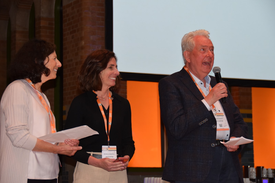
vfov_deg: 12.9
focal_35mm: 106
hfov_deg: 19.3
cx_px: 137
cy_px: 92
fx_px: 810
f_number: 5
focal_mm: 70
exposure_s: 1/100
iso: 800
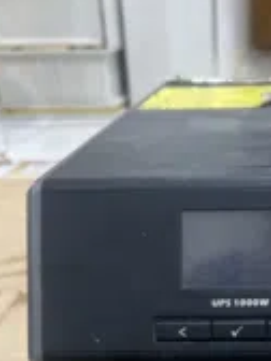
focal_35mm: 62
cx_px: 239
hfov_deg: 23.1
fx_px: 647
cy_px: 393
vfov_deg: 28.5
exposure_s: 1/60
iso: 400
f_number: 1.5
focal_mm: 5.7
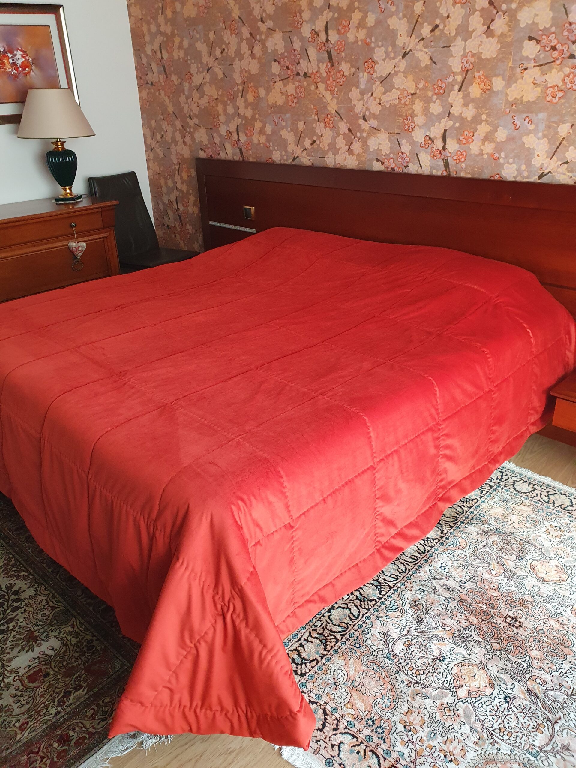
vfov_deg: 67.3
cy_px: 384
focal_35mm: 26
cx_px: 288
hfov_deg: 53.1
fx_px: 577
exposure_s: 1/50
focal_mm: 4.32
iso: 400
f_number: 2.4
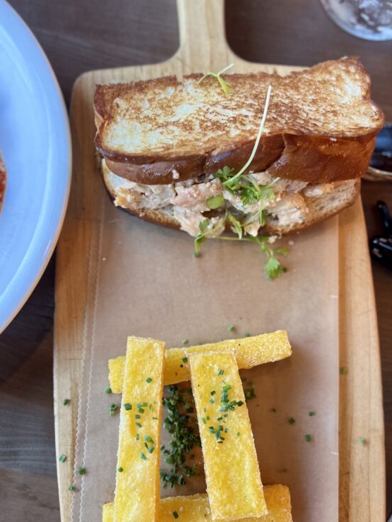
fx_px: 544
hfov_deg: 39.4
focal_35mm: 36
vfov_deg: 51.3
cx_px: 148
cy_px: 249
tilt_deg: -78.0
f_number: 1.5
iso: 80
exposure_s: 1/60
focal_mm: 5.7
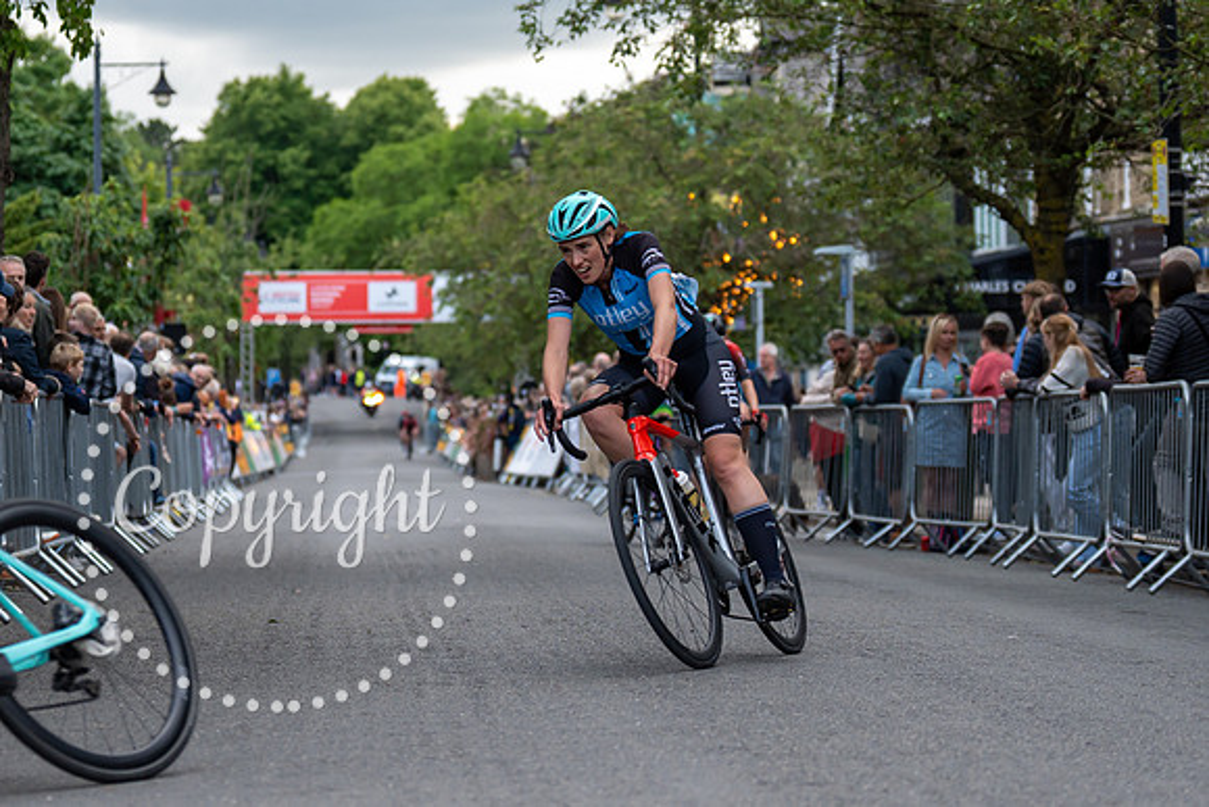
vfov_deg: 12.0
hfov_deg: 17.9
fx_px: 3836
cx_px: 538
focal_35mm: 114
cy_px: 319
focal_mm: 70
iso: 640
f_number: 2.8
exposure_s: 1/800
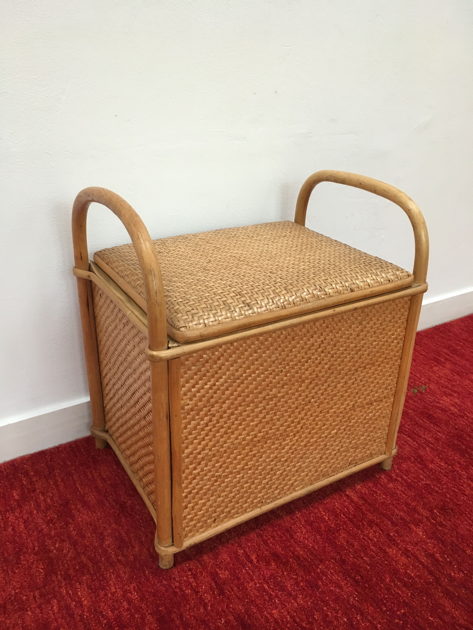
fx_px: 528
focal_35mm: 29
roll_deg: -0.5
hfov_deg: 48.2
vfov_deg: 61.7
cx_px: 236
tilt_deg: -25.0
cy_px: 315
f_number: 2.2
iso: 125
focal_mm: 4.15
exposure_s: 1/33
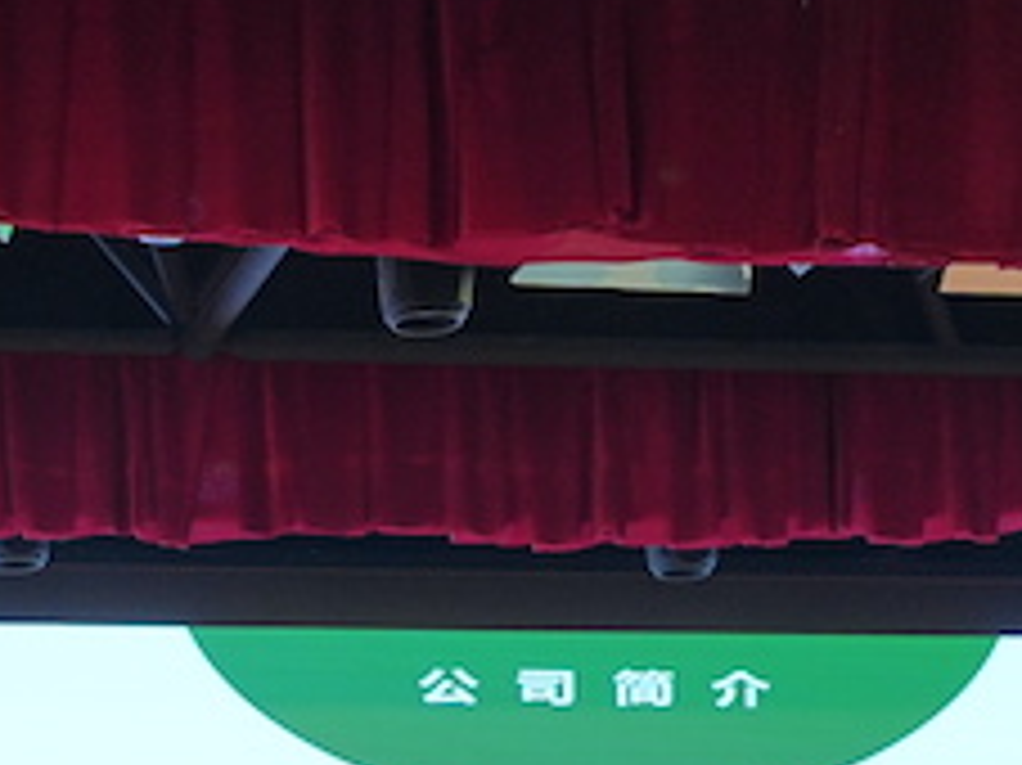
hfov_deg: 17.2
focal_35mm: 110
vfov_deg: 12.6
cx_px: -140
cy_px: 1249
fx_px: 3246
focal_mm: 26
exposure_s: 1/80
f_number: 5.6
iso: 500
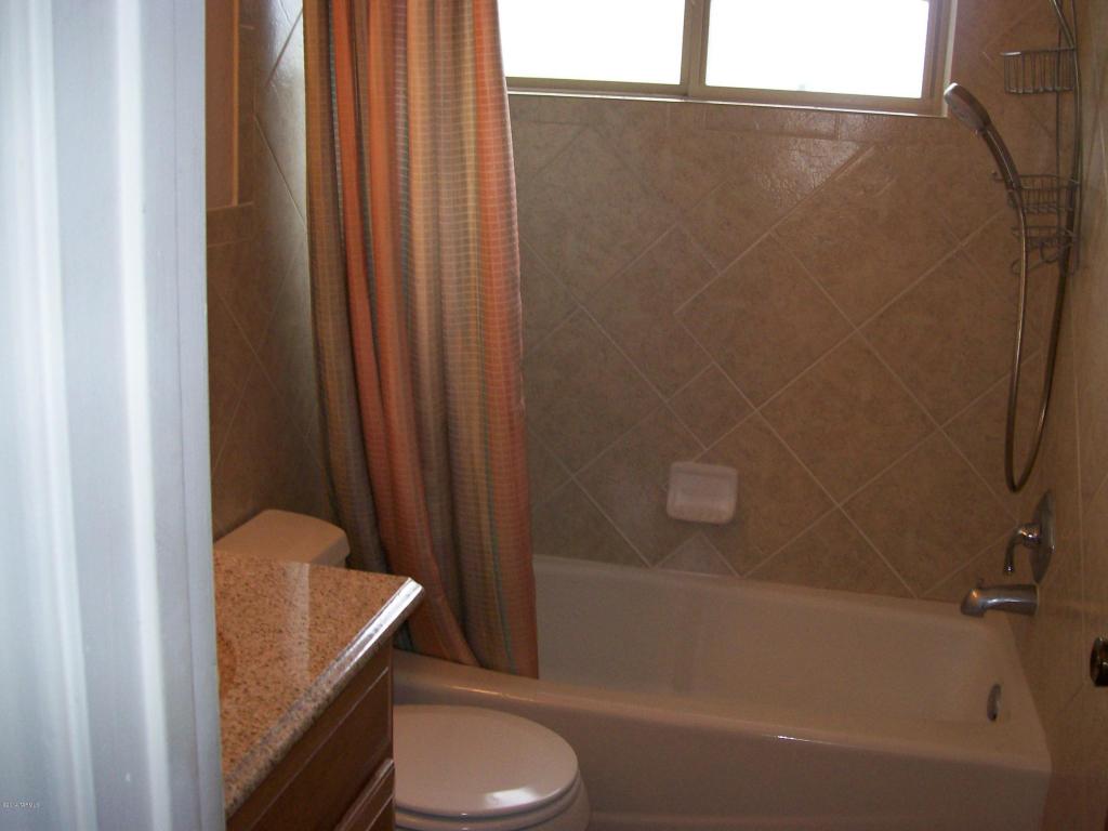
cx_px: 554
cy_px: 416
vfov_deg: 39.7
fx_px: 1152
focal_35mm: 36
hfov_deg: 51.4
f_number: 2.7
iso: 140
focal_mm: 6
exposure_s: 1/64
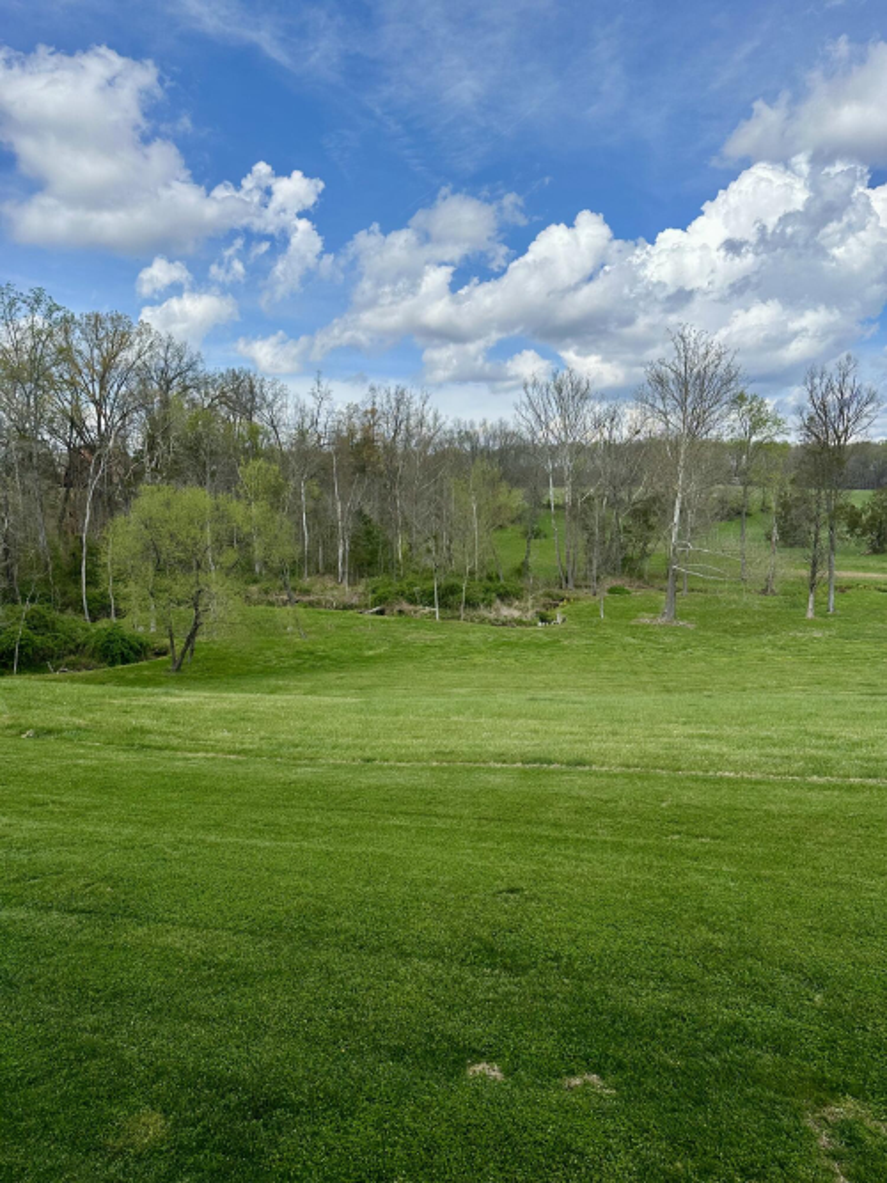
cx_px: 444
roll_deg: -0.8
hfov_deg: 56.8
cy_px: 592
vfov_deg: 71.6
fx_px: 820
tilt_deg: -6.7
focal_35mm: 24
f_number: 1.78
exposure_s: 1/5525
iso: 80
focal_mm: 6.86
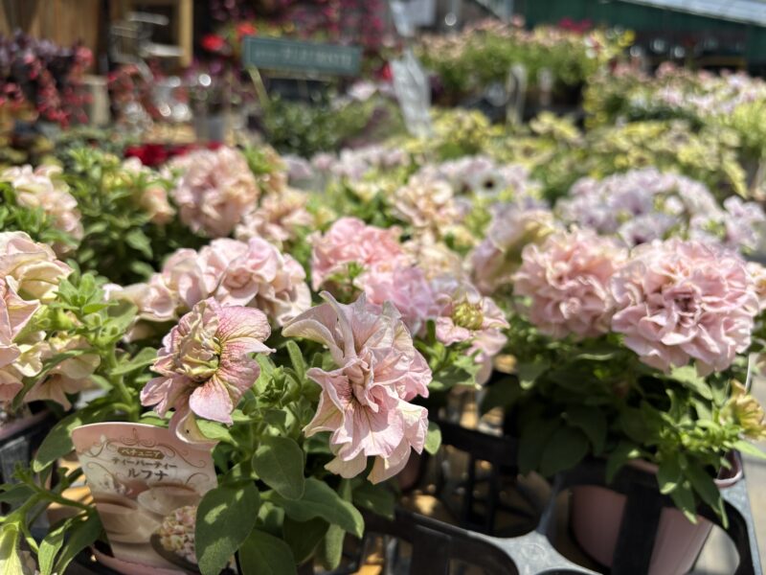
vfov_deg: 53.1
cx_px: 383
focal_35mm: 26
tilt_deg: -16.0
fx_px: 575
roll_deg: -0.5
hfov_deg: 67.3
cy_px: 288
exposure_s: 1/3788
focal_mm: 5.96
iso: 50
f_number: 1.6
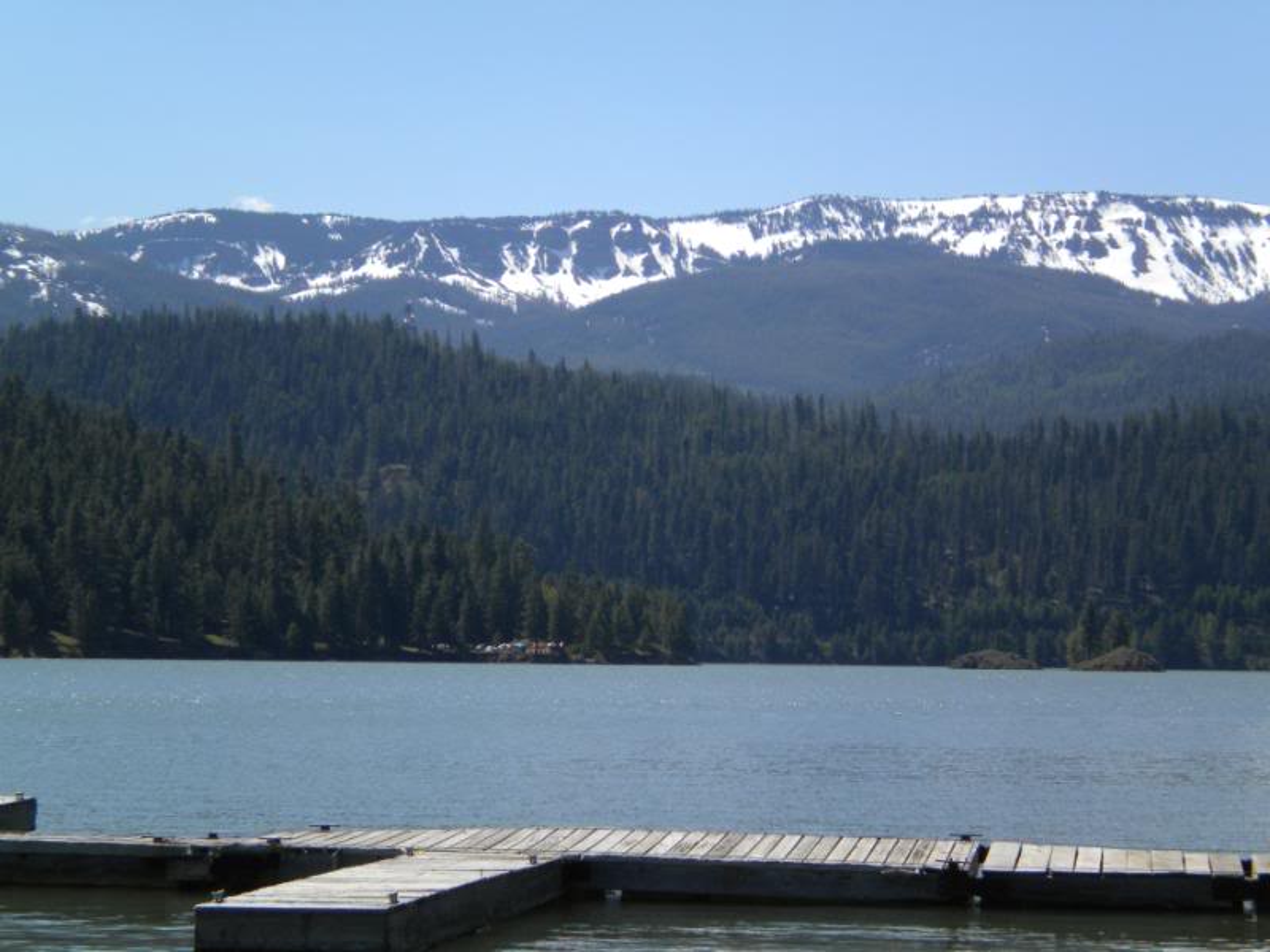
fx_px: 3522
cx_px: 635
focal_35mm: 96
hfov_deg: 20.4
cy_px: 476
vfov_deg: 15.4
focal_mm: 17.3
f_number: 5.7
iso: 80
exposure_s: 1/545
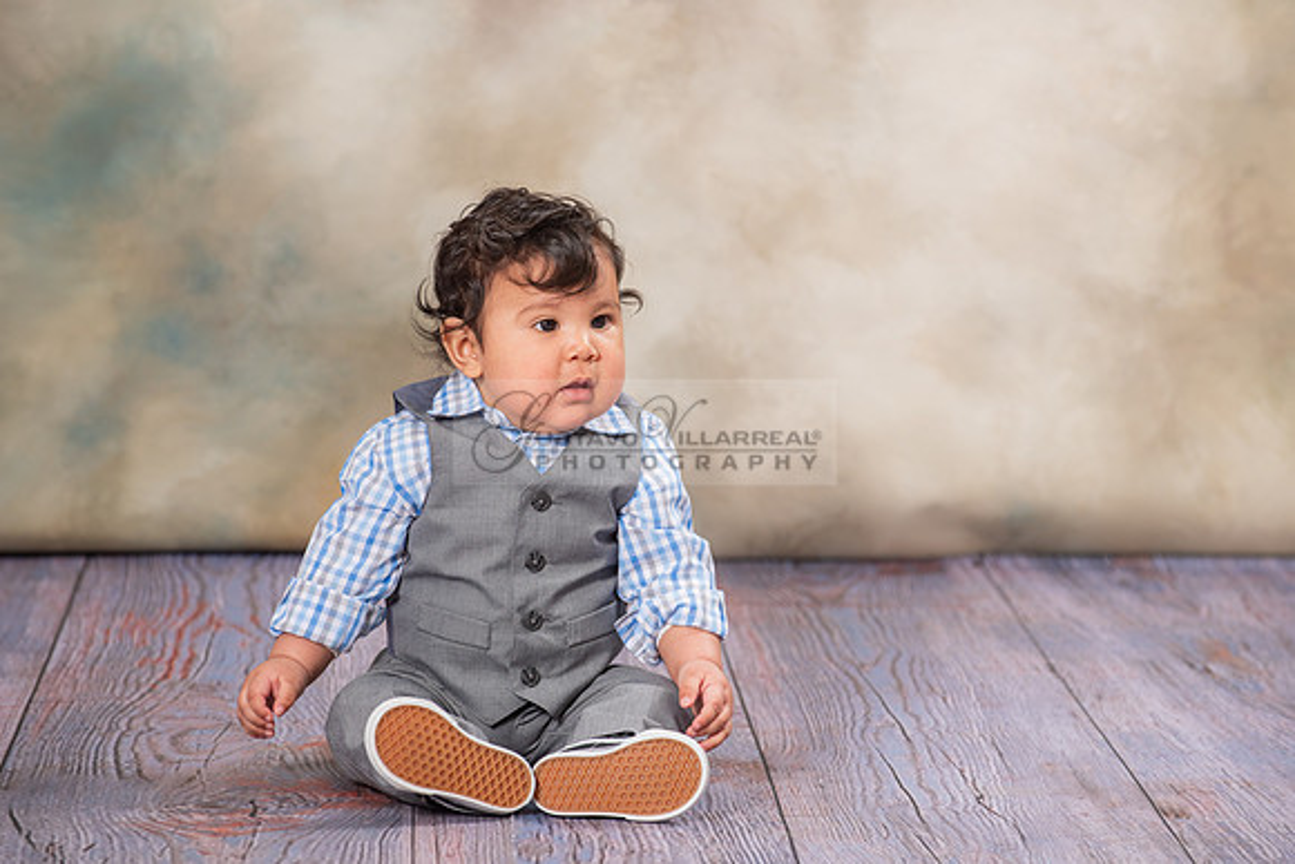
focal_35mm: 192
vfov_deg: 7.1
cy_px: 432
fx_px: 6918
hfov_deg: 10.7
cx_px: 648
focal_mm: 190
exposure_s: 1/125
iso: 200
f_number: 5.6
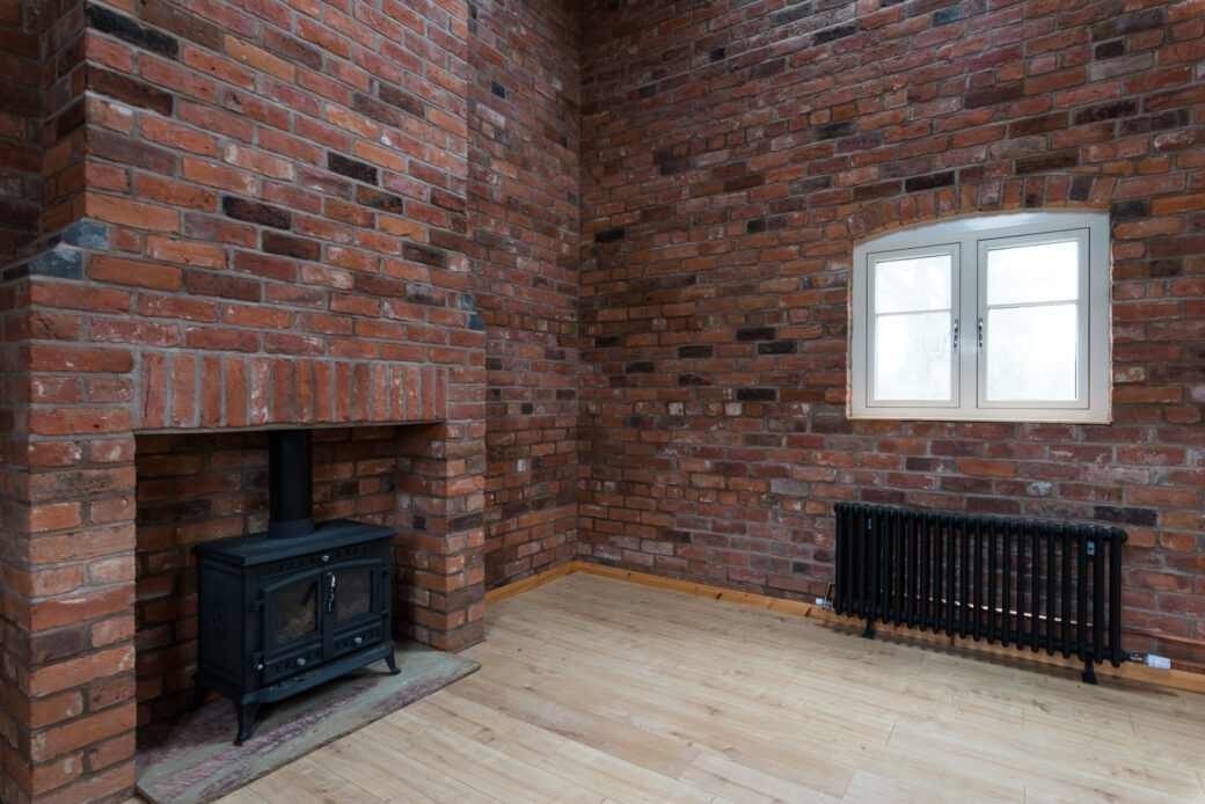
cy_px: 402
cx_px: 602
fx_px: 636
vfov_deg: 64.6
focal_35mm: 19
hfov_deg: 86.9
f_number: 9
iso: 100
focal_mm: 19
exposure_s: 1
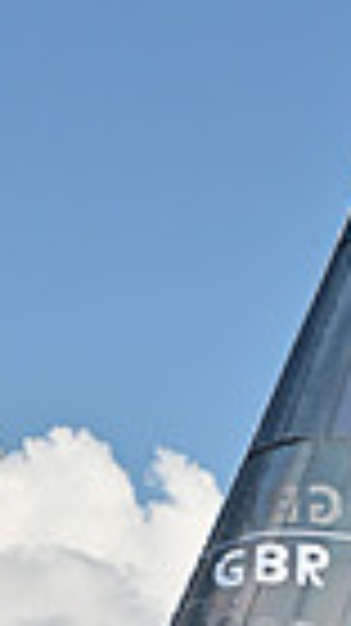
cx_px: 164
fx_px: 5437
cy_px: 716
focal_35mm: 328
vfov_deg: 6.5
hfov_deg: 3.7
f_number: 2.8
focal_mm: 75
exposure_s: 1/2500
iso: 250
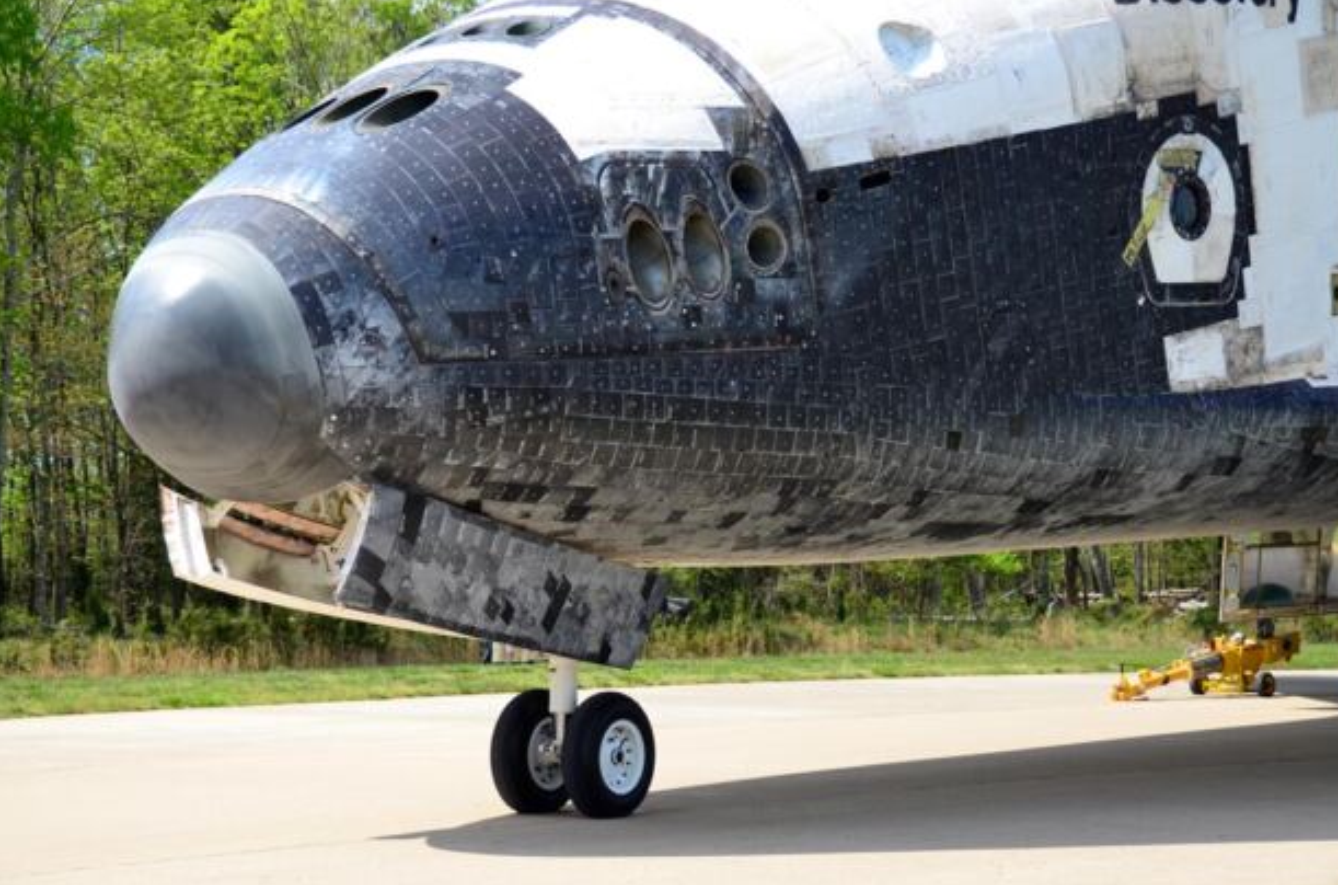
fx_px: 3262
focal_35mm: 88
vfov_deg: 15.4
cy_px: 457
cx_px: 661
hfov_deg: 23.2
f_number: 6.3
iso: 200
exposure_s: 1/640
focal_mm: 56
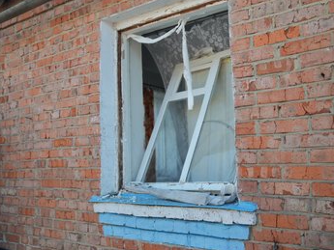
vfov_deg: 36.8
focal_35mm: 39
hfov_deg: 47.8
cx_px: 172
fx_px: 376
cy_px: 126
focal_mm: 35
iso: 400
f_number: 2.8
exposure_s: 1/250
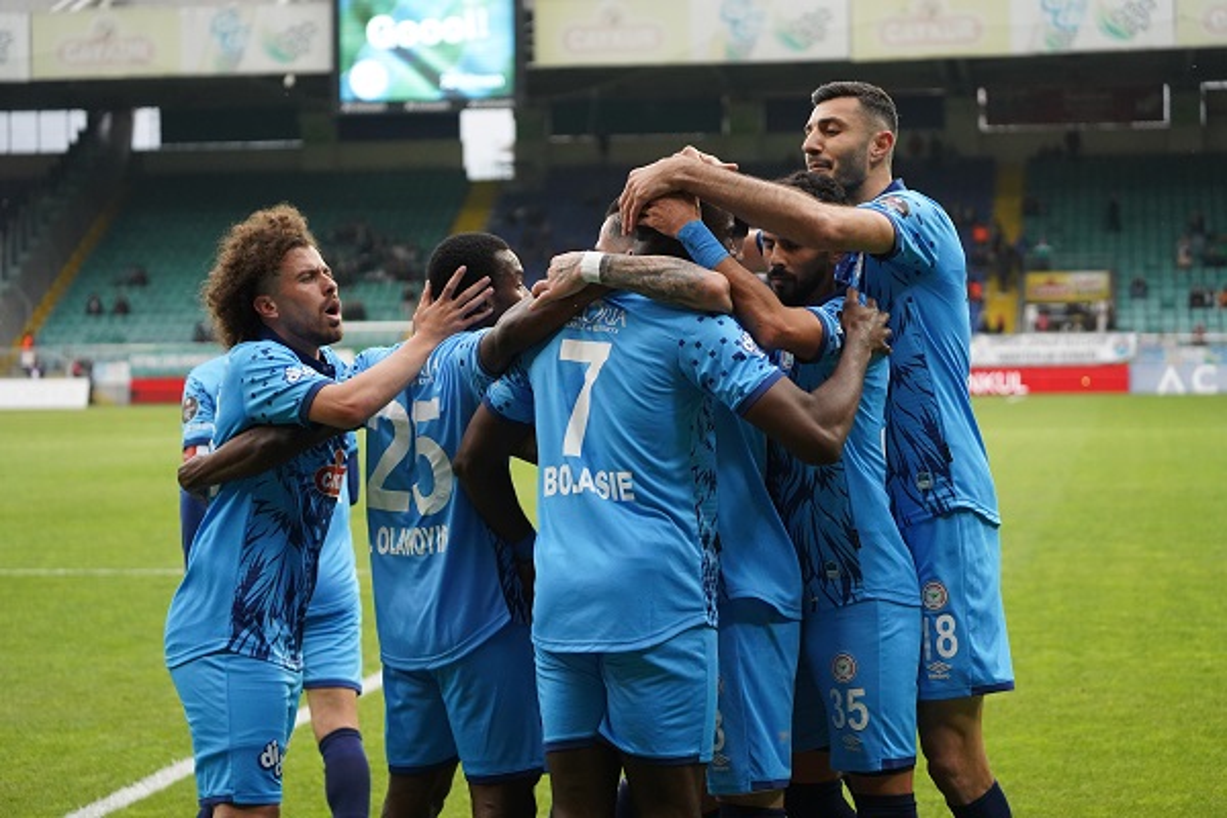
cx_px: 614
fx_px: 3408
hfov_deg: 20.4
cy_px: 409
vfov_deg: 13.7
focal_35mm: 100
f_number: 4.5
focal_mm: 100
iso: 4000
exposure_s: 1/2000
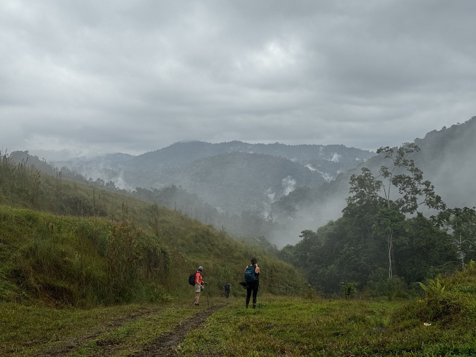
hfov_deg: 39.7
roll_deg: +2.2
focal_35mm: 48
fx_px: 660
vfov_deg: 30.3
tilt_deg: -0.9
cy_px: 178
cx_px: 238
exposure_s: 1/1395
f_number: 1.78
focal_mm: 6.86
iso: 64
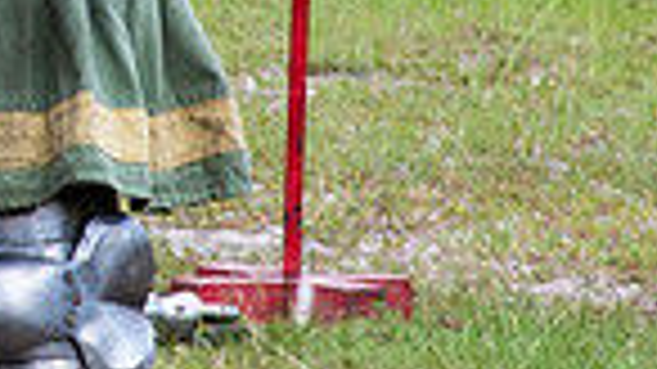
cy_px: -247
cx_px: -430
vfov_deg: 1.3
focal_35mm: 965
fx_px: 16805
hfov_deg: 2.2
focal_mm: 120
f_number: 8
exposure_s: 1/160
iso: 100
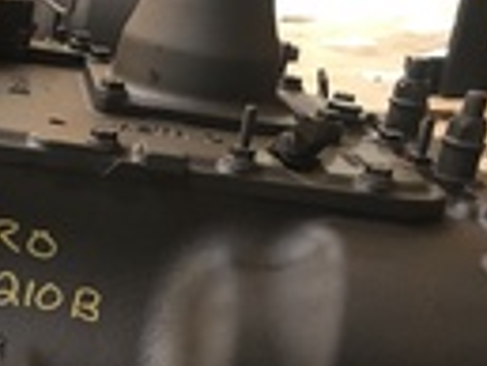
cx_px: 15
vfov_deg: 16.0
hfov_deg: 21.1
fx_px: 1267
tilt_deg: -24.8
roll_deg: +2.6
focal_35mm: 90
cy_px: 385
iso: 50
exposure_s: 1/15
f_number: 2.2
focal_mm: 4.15
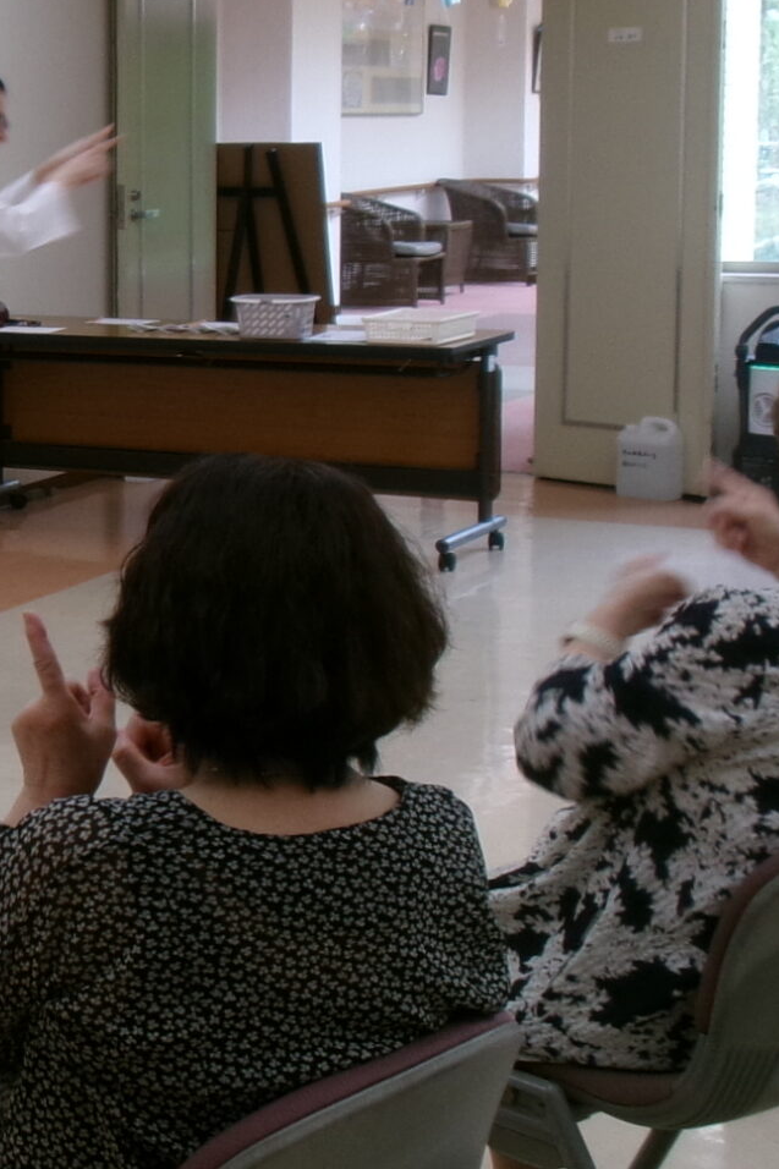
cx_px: -460
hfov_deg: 15.8
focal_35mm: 78
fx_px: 2532
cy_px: 357
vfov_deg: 25.8
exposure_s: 1/38
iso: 100
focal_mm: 5.1
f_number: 3.9
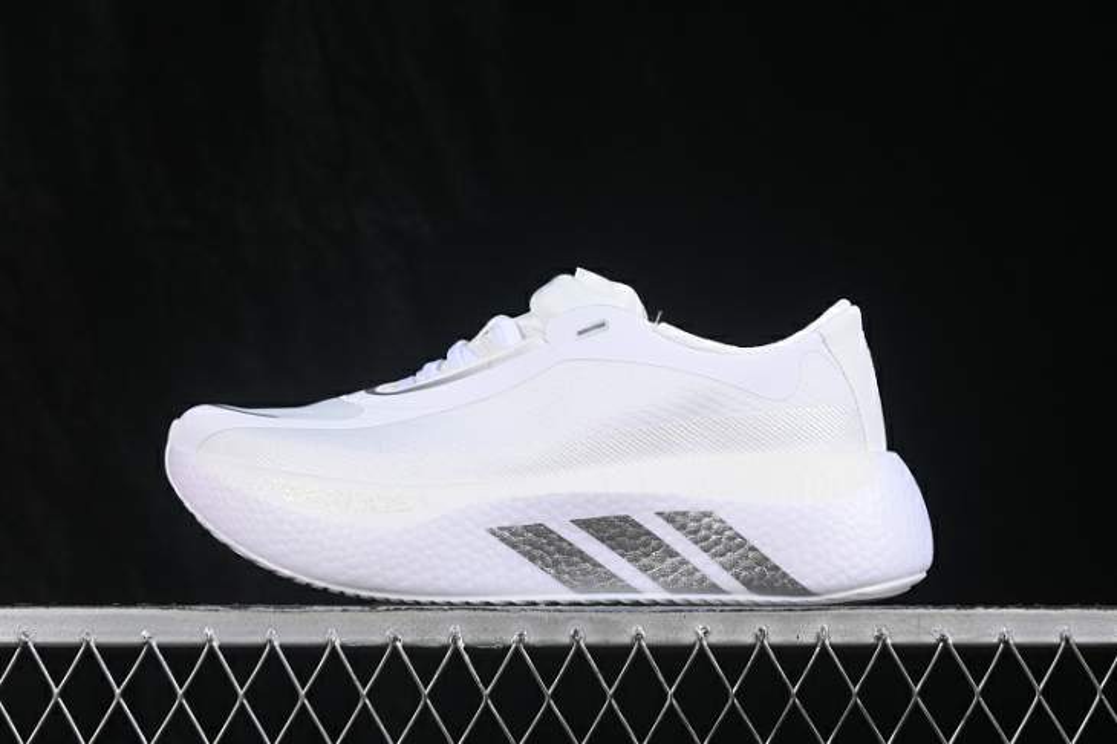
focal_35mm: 75
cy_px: 372
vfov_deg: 18.2
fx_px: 2326
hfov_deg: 27.0
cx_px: 558
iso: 160
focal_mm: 50
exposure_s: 1/80
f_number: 8
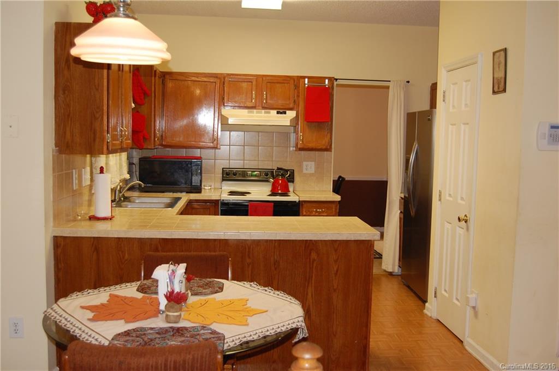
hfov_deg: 53.2
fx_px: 558
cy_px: 186
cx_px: 280
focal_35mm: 36
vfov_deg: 36.8
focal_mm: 24
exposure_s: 1/60
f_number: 4
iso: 400
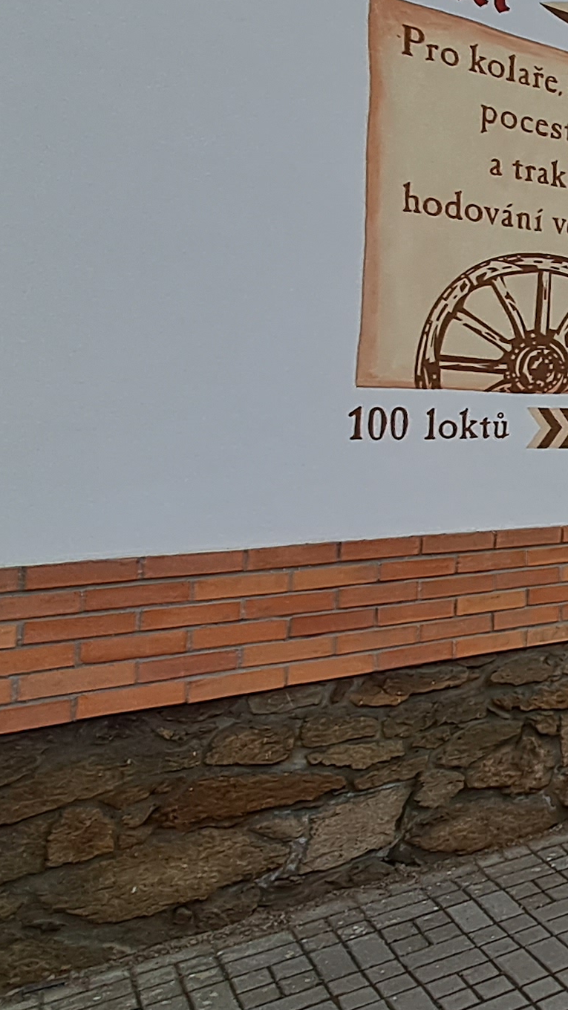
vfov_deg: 57.0
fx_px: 910
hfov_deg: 24.3
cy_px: 354
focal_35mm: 34
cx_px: 913
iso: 40
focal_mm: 1.42
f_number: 2.2
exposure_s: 1/3155
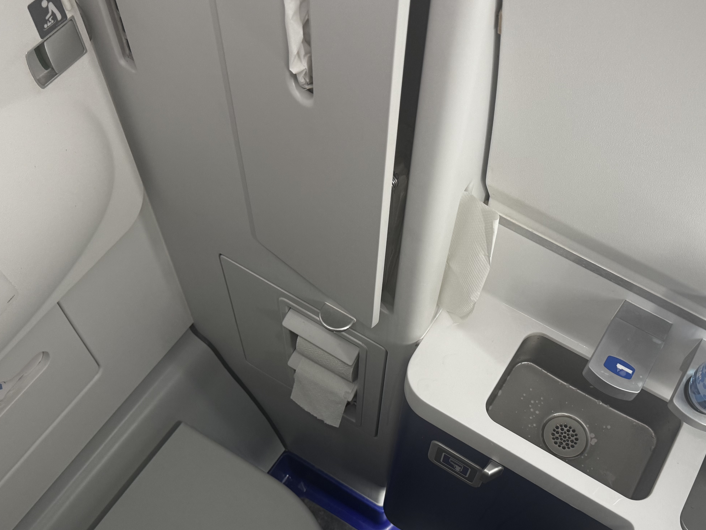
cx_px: 395
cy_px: 365
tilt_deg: -64.7
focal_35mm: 35
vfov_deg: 40.1
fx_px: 714
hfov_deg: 52.5
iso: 200
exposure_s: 1/87
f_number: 1.78
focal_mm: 6.76
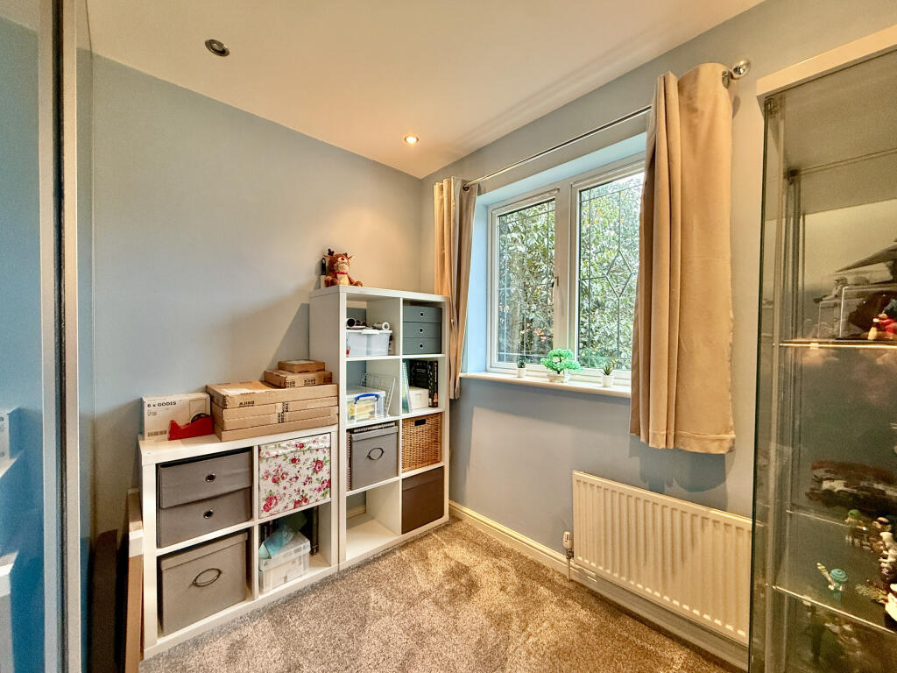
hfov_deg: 102.1
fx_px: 363
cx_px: 448
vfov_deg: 85.7
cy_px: 336
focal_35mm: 14
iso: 320
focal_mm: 2.22
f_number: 2.2
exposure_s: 1/50
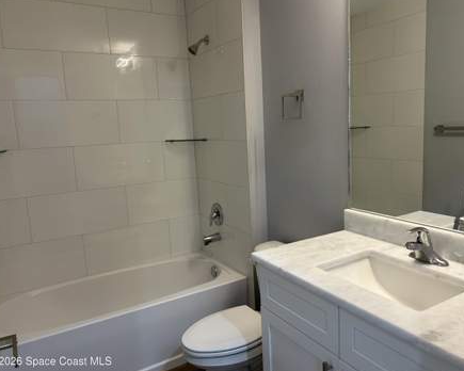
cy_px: 186
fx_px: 385
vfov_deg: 51.5
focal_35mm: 28
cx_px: 245
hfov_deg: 62.2
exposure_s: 1/120
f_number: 1.5
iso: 125
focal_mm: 5.7
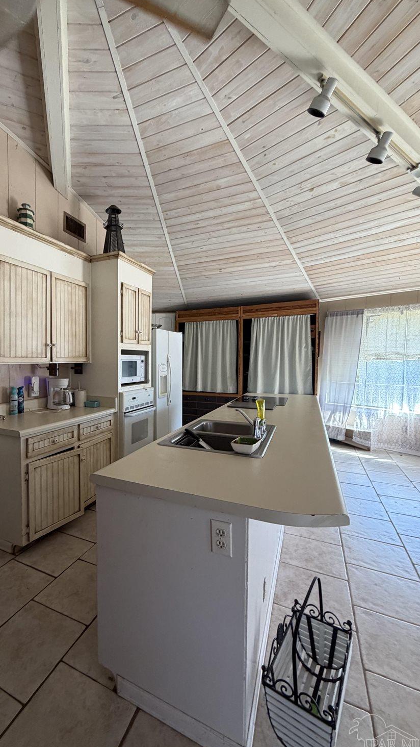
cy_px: 378
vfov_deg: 99.4
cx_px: 147
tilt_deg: -5.1
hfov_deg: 65.7
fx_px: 317
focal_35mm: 16
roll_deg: -0.5
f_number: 2.2
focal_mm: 2.22
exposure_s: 1/120
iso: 250
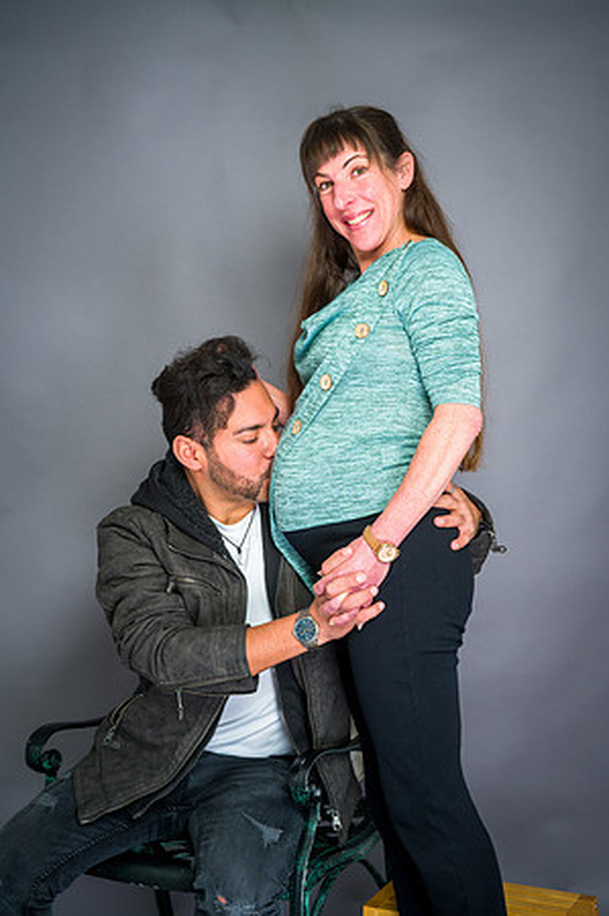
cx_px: 304
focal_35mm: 49
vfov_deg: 40.4
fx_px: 1246
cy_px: 458
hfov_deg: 27.5
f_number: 5.6
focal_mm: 49
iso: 200
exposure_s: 1/100
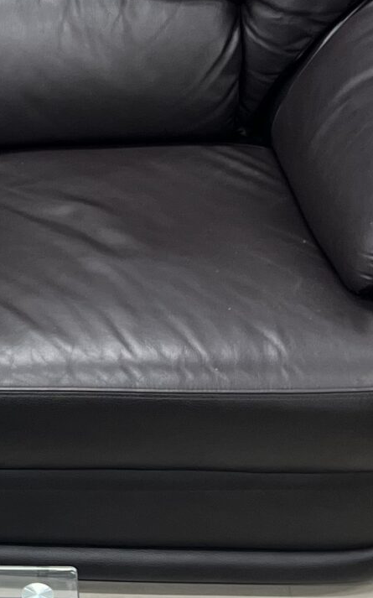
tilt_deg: -38.5
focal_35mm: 99
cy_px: 392
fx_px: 1612
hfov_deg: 12.5
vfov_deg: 20.9
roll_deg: +4.3
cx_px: -189
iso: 250
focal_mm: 5.7
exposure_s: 1/60
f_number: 1.5
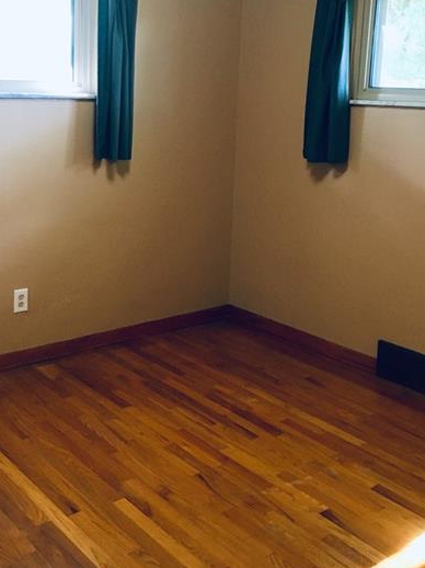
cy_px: 213
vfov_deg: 43.5
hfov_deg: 33.3
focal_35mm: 43
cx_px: 142
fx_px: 704
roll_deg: -1.8
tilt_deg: -10.6
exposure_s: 1/30
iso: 125
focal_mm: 4.15
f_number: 2.2
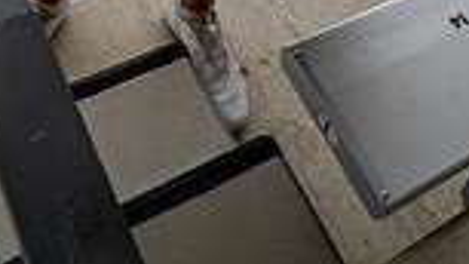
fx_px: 920
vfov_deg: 12.1
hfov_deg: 28.5
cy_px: -421
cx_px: 288
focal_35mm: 74
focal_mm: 24
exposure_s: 1/250
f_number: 6.3
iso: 100
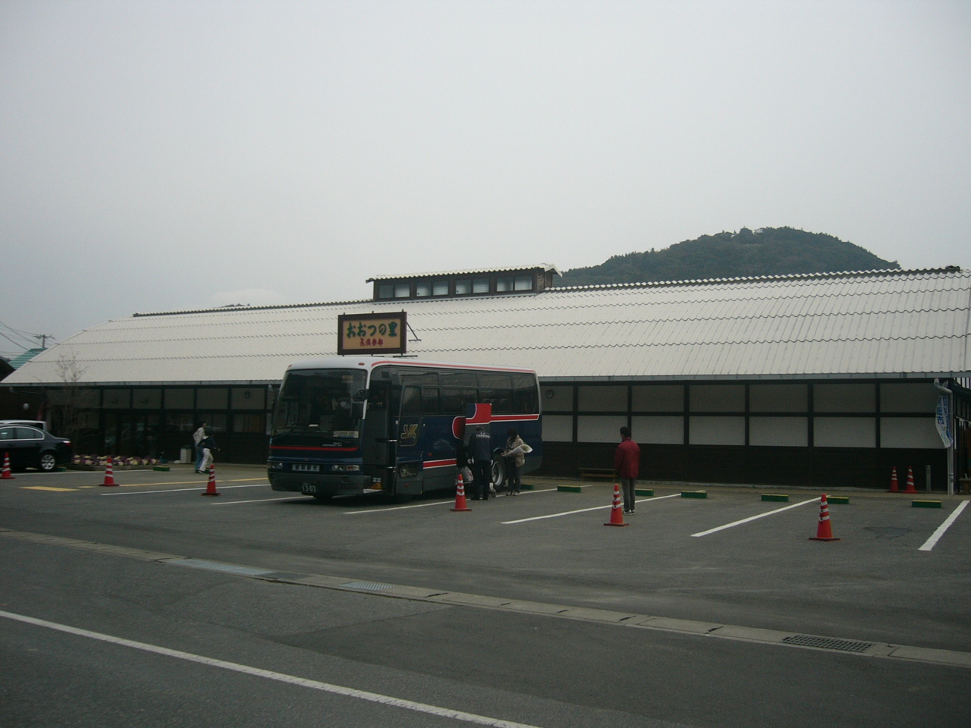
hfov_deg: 52.6
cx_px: 486
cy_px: 364
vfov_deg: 40.7
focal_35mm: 35
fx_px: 982
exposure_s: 1/320
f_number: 2.8
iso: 50
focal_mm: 5.8
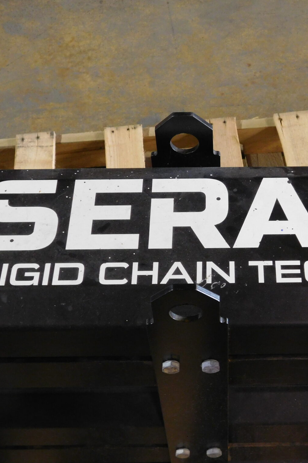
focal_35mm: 56
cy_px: 231
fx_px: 719
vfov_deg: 35.6
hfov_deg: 23.9
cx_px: 241
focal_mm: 7.1
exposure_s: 1/10
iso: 400
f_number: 3.6
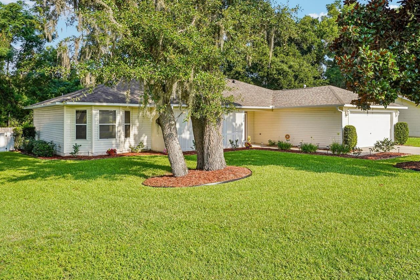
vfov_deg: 44.8
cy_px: 117
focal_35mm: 29
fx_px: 338
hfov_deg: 63.3
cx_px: 246
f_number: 20
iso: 125
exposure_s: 1/30
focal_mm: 23
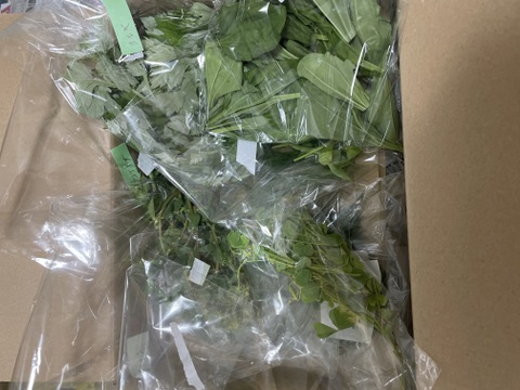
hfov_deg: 67.3
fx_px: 391
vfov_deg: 53.1
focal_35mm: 26
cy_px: 195
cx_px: 260
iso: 160
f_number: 1.6
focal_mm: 4.2
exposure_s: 1/60
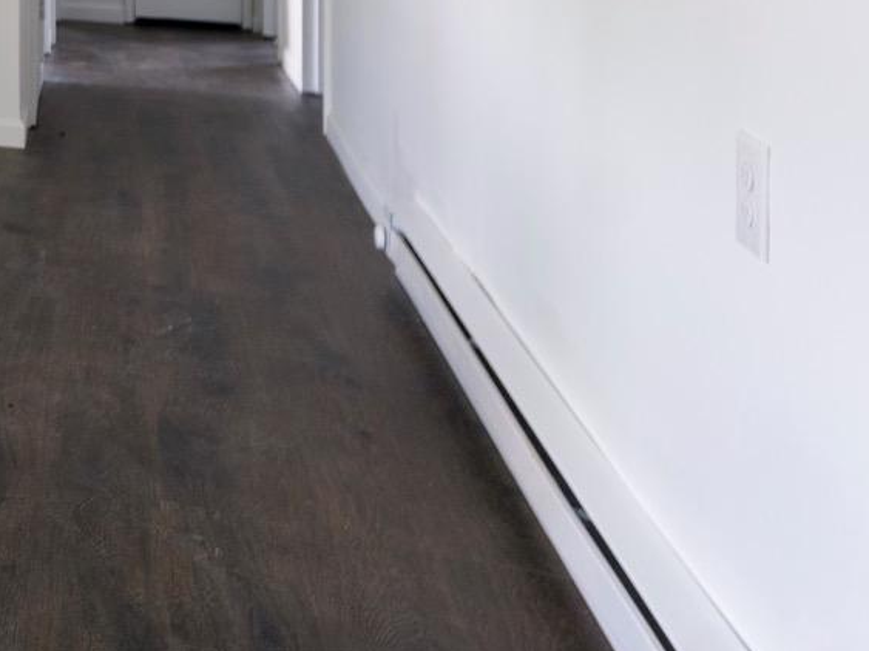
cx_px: -673
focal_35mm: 63
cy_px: -238
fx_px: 1581
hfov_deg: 21.2
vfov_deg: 20.8
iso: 400
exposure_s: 1/20
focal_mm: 18
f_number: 4
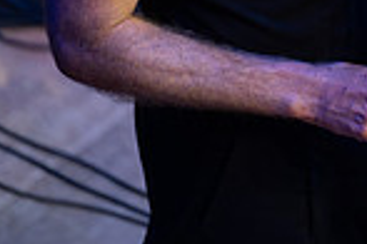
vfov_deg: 1.7
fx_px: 8043
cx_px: 499
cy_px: -188
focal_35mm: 789
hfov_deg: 2.6
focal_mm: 200
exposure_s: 1/125
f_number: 2.8
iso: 400
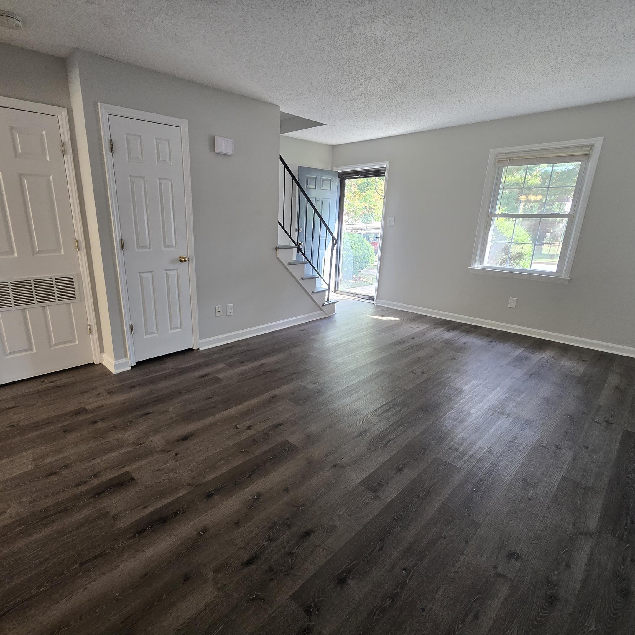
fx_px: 332
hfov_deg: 86.9
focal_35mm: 16
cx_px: 273
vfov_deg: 87.4
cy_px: 327
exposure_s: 1/60
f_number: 2.2
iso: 200
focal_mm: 2.2
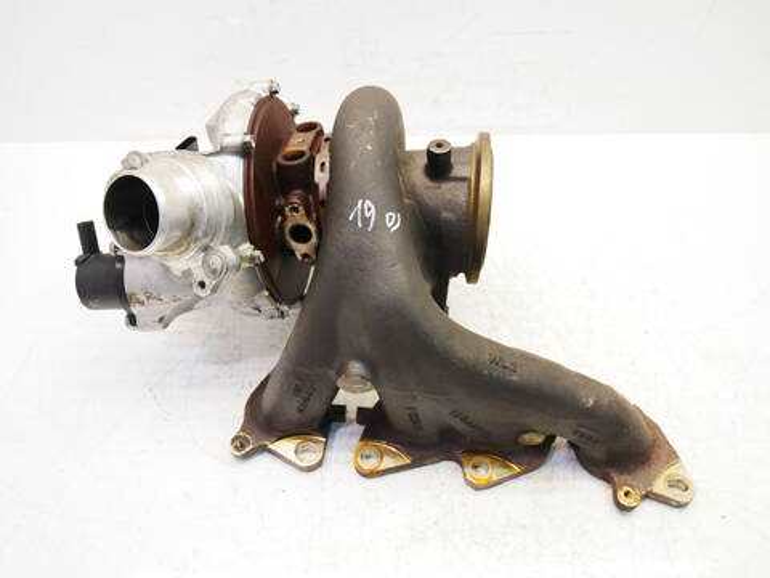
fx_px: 667
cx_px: 385
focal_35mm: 30
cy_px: 289
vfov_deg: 46.8
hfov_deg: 60.0
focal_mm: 15
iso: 640
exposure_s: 1/60
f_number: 3.7
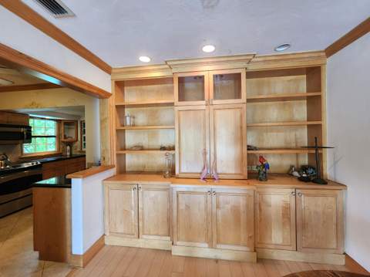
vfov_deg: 89.8
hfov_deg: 106.2
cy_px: 138
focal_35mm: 13
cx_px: 185
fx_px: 139
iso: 320
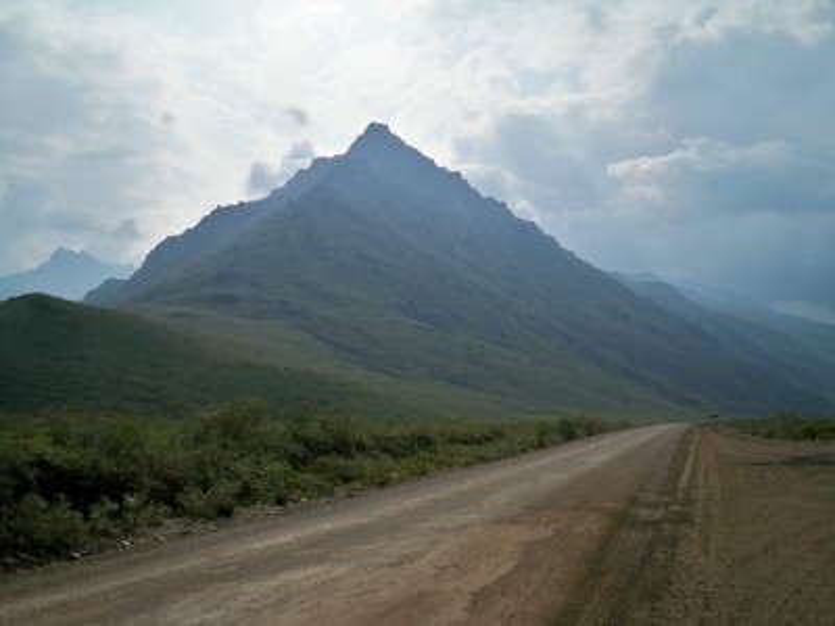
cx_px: 418
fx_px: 844
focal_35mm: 35
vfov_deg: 40.7
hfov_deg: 52.6
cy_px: 313
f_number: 4.7
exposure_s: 1/1600
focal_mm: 6.3
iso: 125
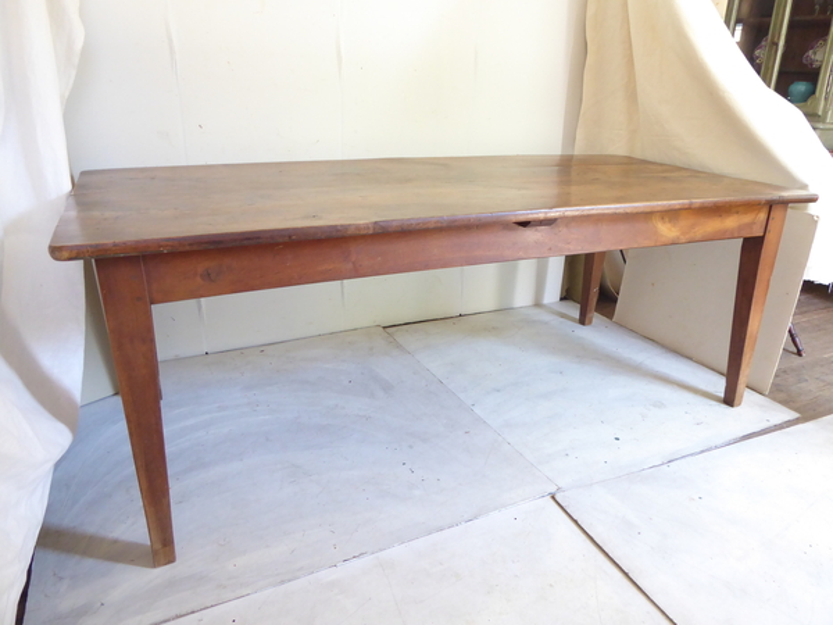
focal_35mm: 25
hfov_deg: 69.4
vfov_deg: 54.9
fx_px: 602
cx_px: 416
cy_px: 312
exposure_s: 1/15
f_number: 3.3
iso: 400
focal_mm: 4.3
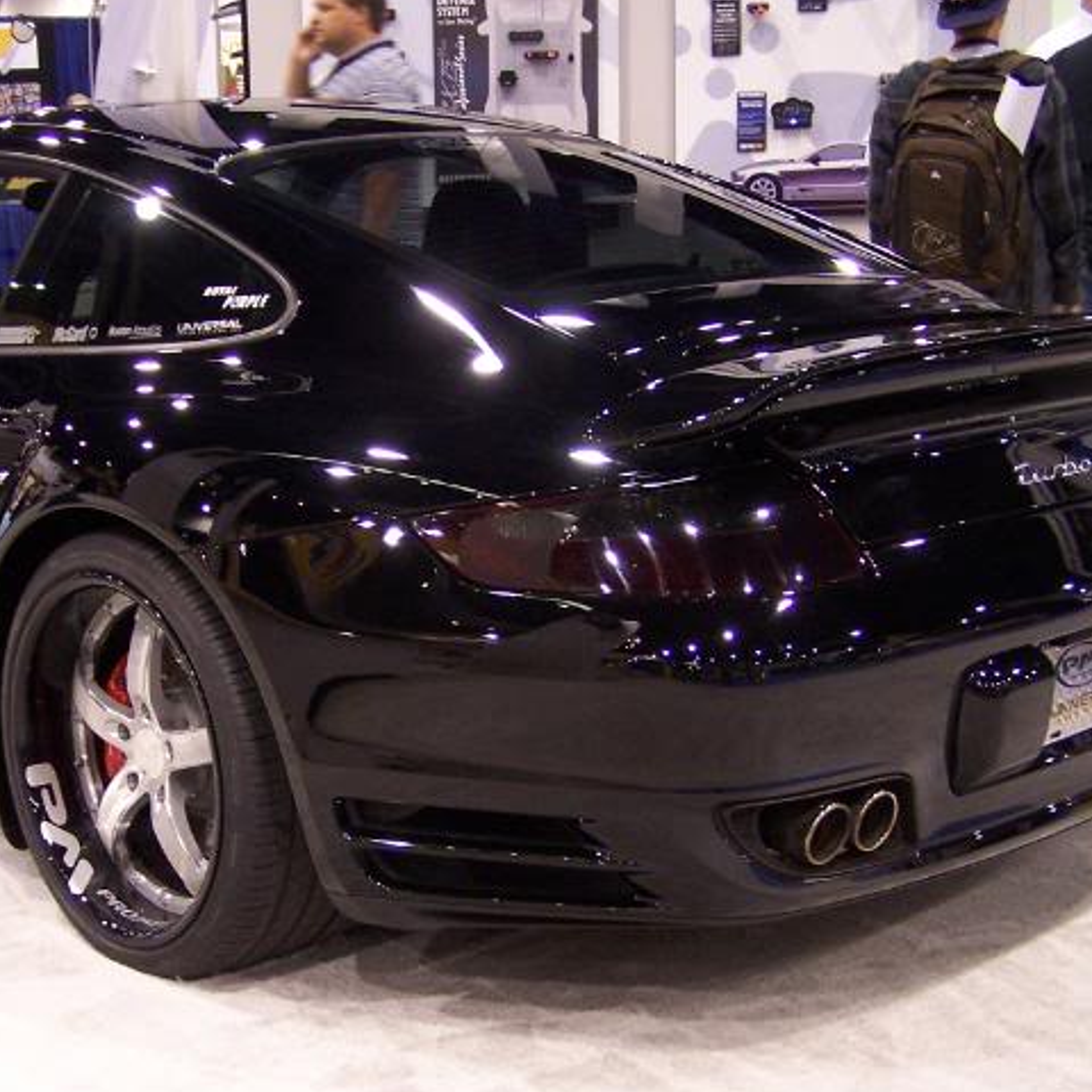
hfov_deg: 30.4
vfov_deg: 30.4
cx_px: 382
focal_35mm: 56
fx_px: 1999
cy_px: 676
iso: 140
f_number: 2.8
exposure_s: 1/20
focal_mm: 6.3
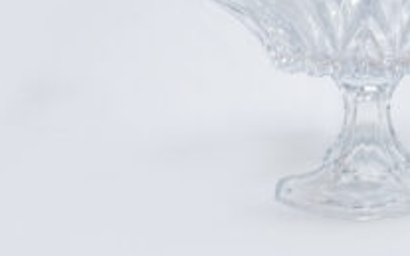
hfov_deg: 14.6
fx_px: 1585
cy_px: 13
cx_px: 384
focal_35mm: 142
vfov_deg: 9.2
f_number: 16
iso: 6400
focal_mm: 67
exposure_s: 1/160
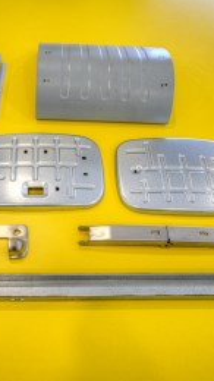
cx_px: 59
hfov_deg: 31.5
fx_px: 374
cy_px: 188
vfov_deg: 54.0
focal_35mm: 37
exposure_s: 1/8
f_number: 6.3
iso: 125
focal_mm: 23
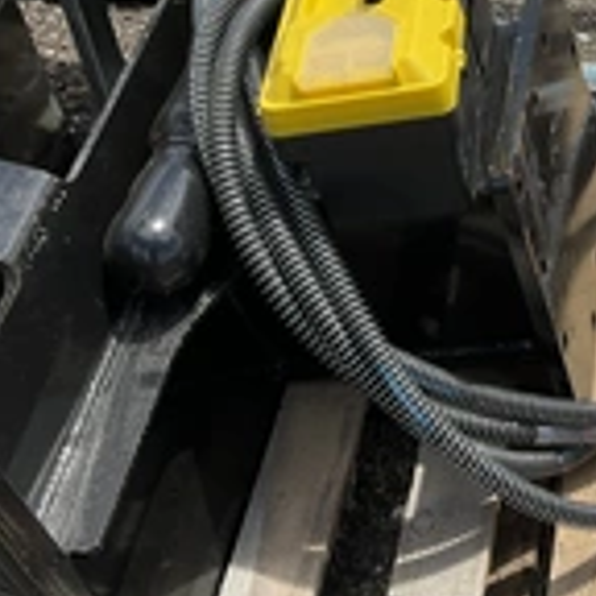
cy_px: 257
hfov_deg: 23.2
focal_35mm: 71
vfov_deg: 24.3
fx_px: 1383
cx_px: 608
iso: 25
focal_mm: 3
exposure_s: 1/1786
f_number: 1.8
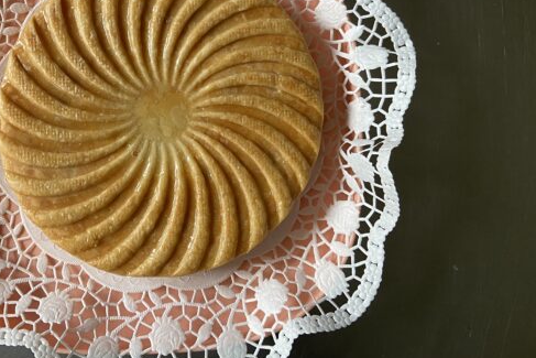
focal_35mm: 37
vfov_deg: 35.6
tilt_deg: -87.0
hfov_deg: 50.8
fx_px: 551
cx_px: 173
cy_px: 119
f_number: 1.8
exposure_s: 1/66
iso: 125
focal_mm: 4.25
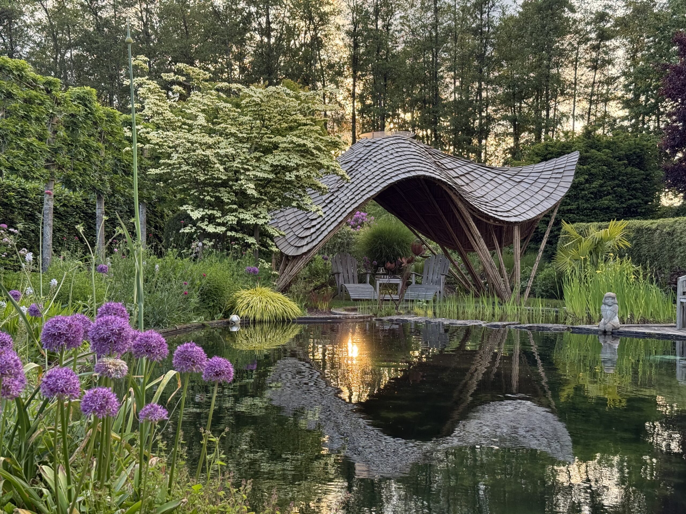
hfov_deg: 39.7
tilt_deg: +1.1
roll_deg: -0.7
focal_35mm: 48
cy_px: 257
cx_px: 343
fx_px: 951
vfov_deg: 30.3
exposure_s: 1/254
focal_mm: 6.76
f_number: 1.78
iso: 100
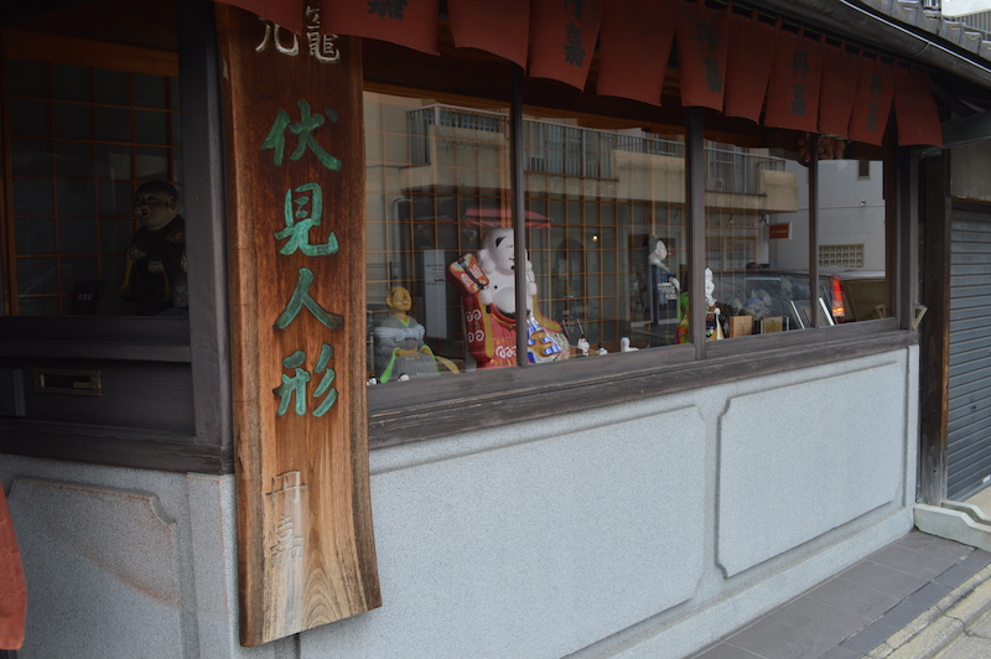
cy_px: 330
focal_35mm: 30
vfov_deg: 43.5
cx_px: 496
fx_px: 825
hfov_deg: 62.0
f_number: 5.6
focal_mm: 20
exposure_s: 1/125
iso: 180
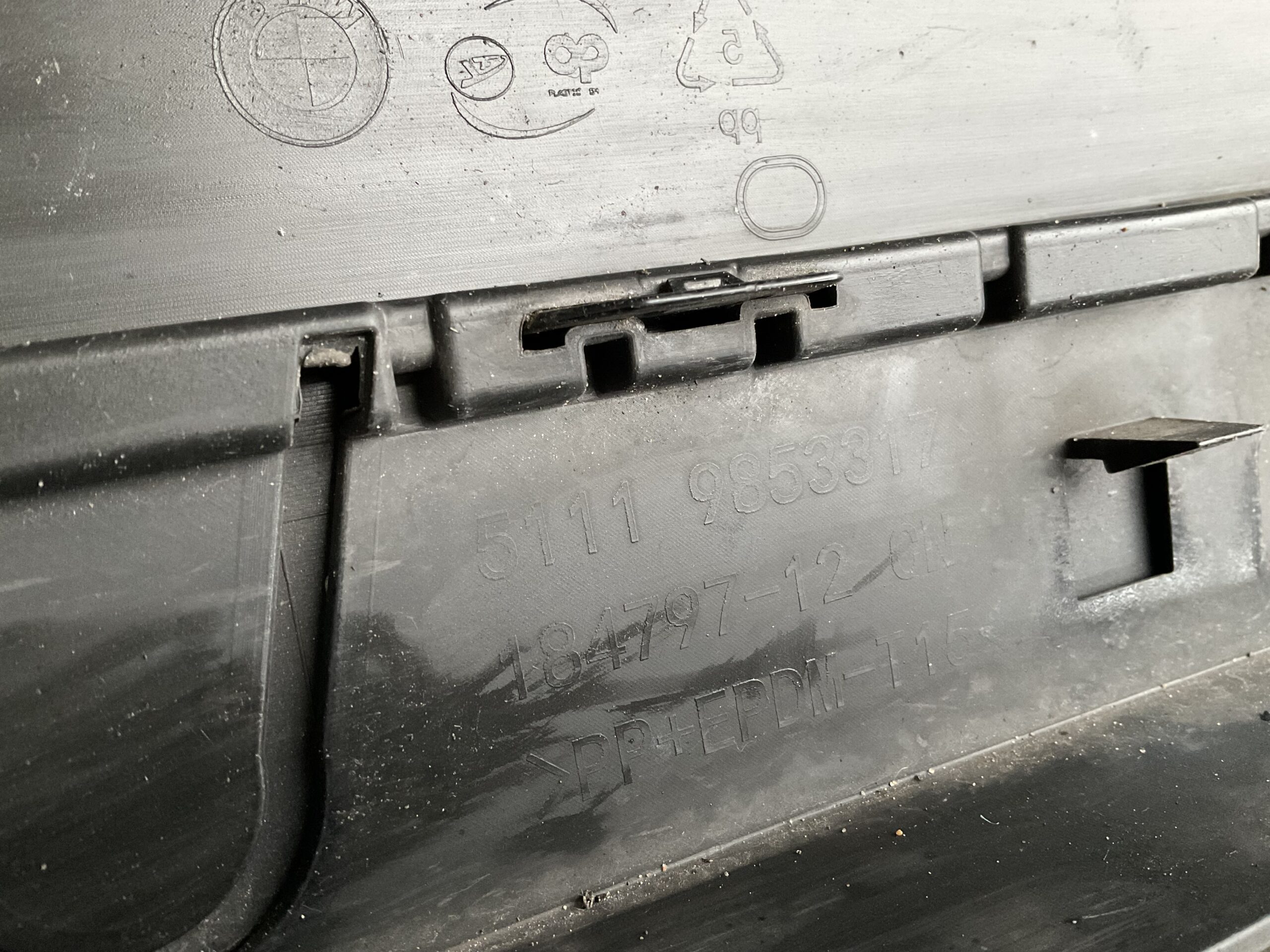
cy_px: 476
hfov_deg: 61.7
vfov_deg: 48.2
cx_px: 635
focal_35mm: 29
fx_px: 1064
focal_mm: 3
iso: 320
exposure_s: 1/40
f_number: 1.8
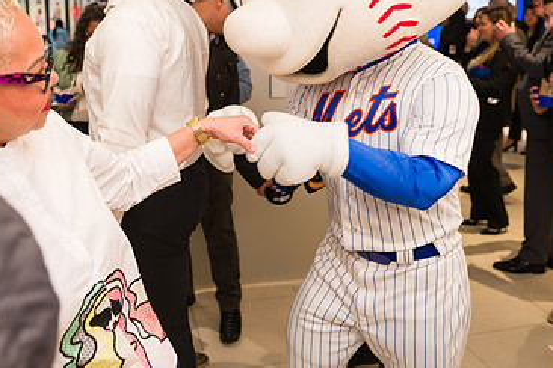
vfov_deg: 34.3
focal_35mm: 38
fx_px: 584
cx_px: 255
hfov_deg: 50.6
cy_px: 92
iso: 400
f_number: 4
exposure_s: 1/200
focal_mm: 24
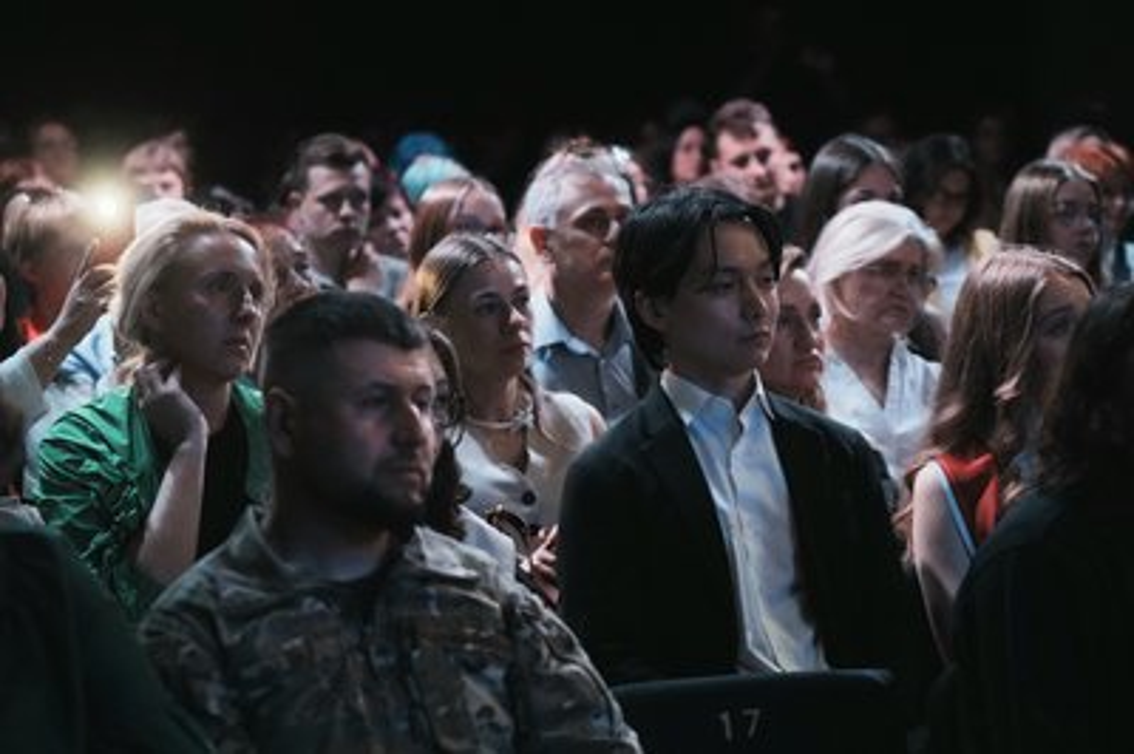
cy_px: 377
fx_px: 4029
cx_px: 567
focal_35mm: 128
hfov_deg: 16.0
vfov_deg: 10.7
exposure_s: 1/100
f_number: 5
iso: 6400
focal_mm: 128
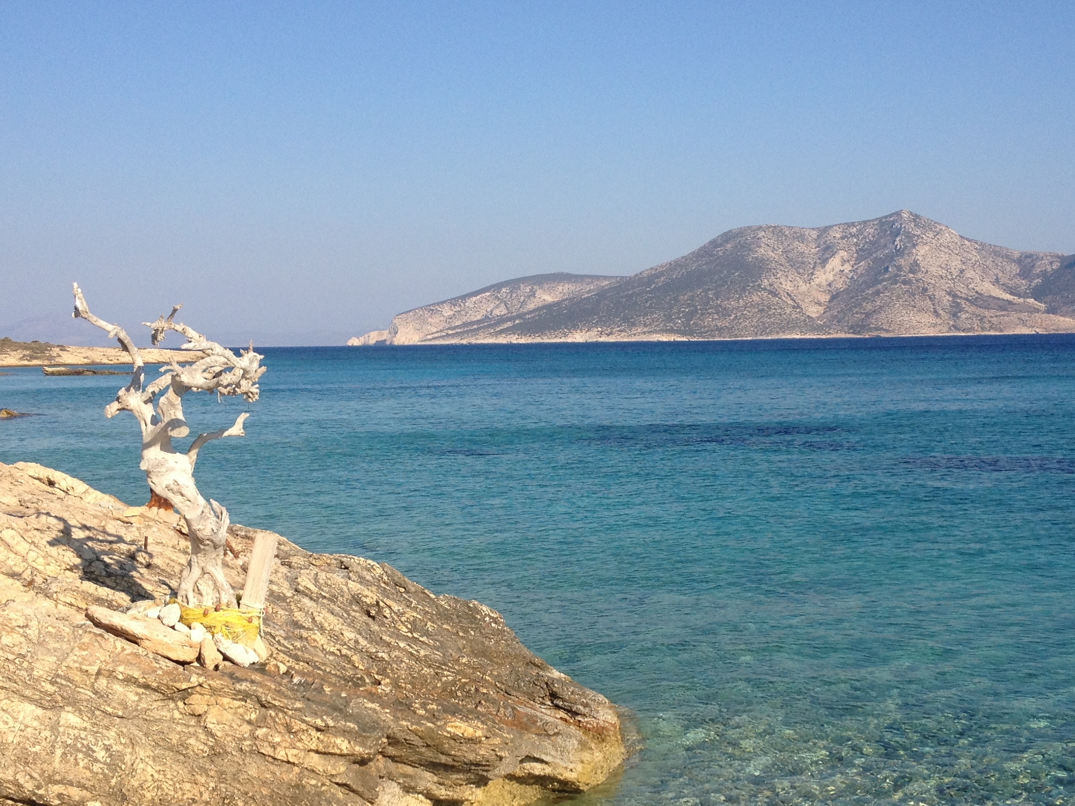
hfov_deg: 34.9
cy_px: 548
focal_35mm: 55
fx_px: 1708
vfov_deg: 26.4
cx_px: 584
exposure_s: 1/1842
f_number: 2.4
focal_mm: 4.28
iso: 50
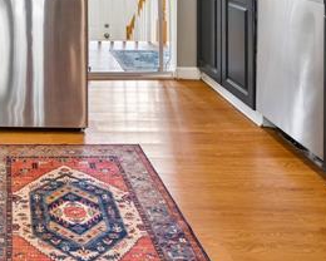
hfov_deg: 35.2
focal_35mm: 48
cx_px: 3
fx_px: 463
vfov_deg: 26.4
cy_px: -83
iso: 200
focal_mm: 8.9
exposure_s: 1/15
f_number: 4
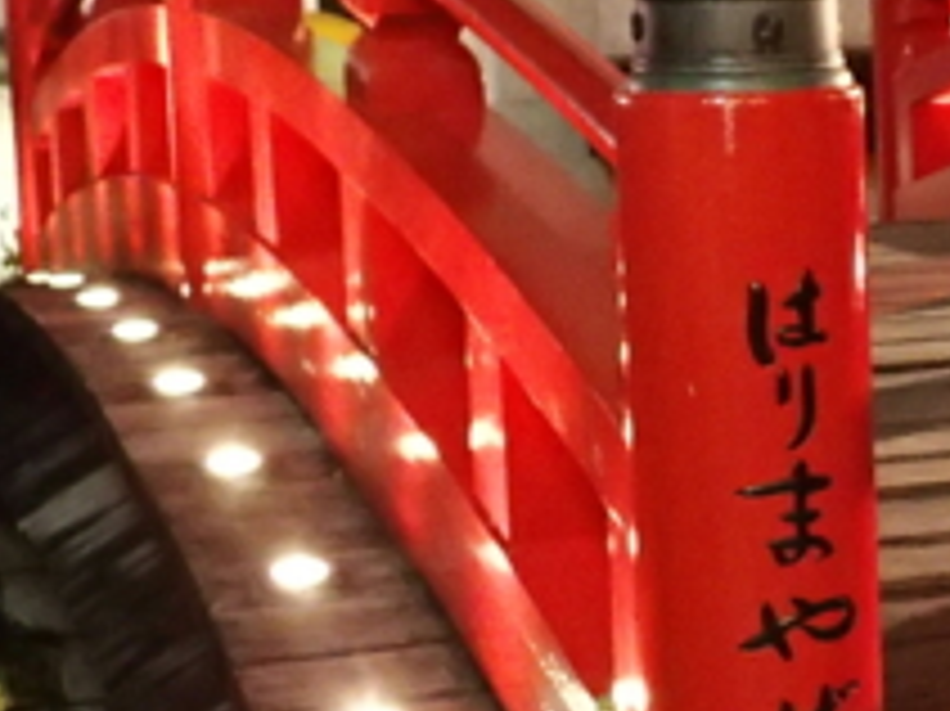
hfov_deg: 16.5
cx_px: 1157
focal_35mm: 114
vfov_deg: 13.0
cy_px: 346
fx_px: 3127
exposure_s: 1/15
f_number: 2.3
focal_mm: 5.5
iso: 800
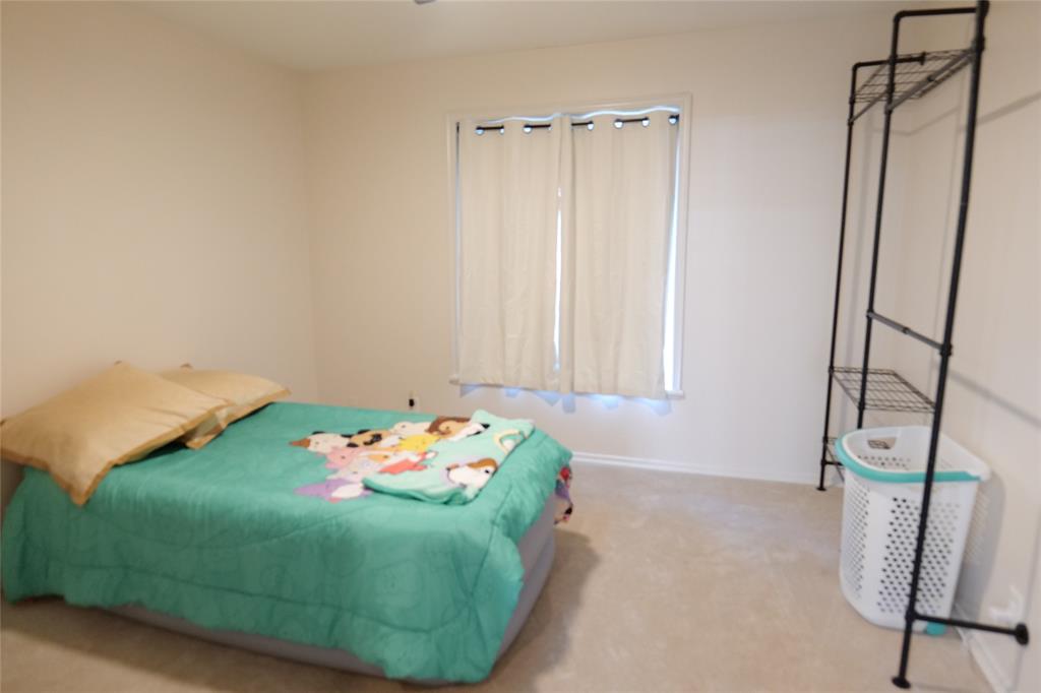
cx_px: 520
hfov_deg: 84.0
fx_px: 578
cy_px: 346
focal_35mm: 20
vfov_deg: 61.9
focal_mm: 20
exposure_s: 1/60
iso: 5000
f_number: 3.5
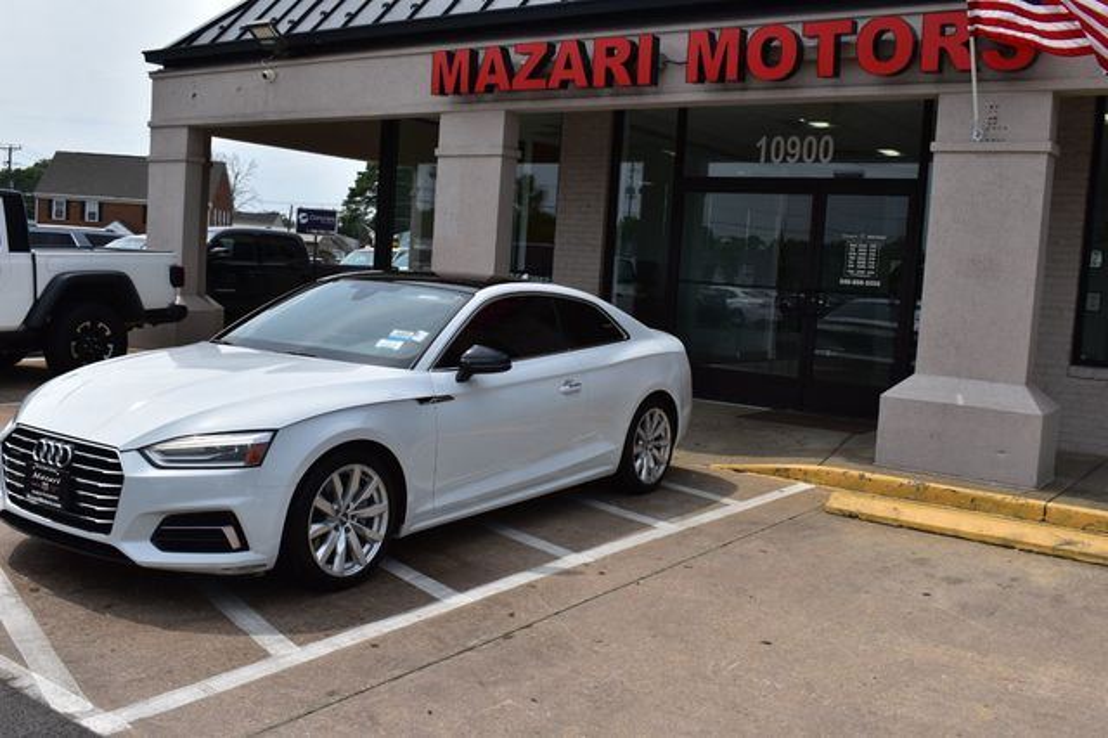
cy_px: 369
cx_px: 554
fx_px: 1107
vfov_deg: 36.8
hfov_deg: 53.2
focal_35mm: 36
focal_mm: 24
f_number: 11
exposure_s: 1/500
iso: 200
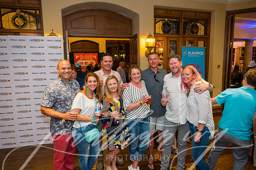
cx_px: 128
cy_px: 85
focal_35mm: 24
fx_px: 171
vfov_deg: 53.1
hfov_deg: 73.8
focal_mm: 24
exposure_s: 1/160
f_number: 4
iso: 3200
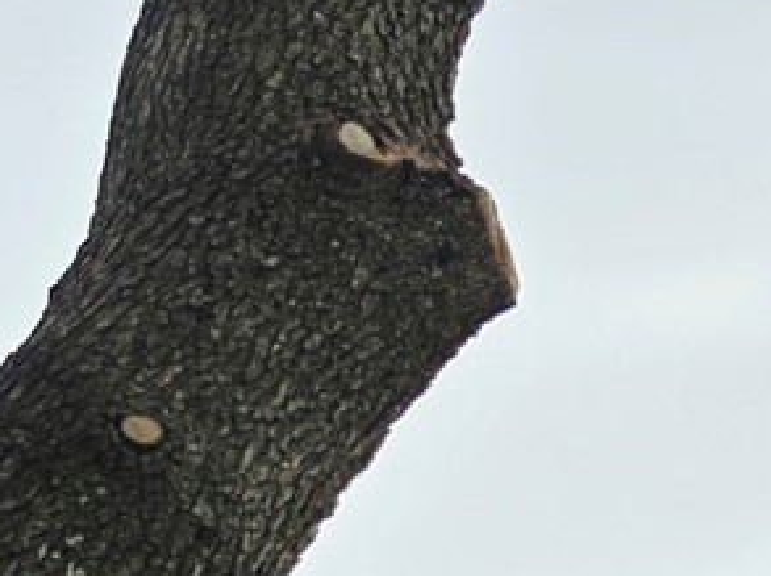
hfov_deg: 9.2
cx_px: -1705
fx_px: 3582
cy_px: 894
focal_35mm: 161
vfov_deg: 8.9
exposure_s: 1/2410
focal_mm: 6.3
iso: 80
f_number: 1.7
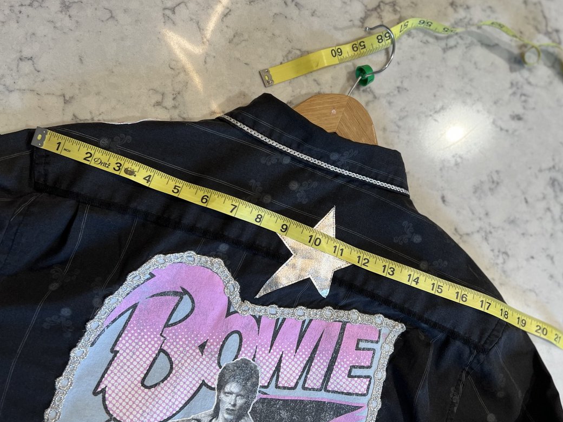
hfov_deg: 59.9
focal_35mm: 30
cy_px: 200
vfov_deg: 46.8
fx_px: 488
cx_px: 299
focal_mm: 5.7
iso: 64
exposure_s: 1/120
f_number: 1.5
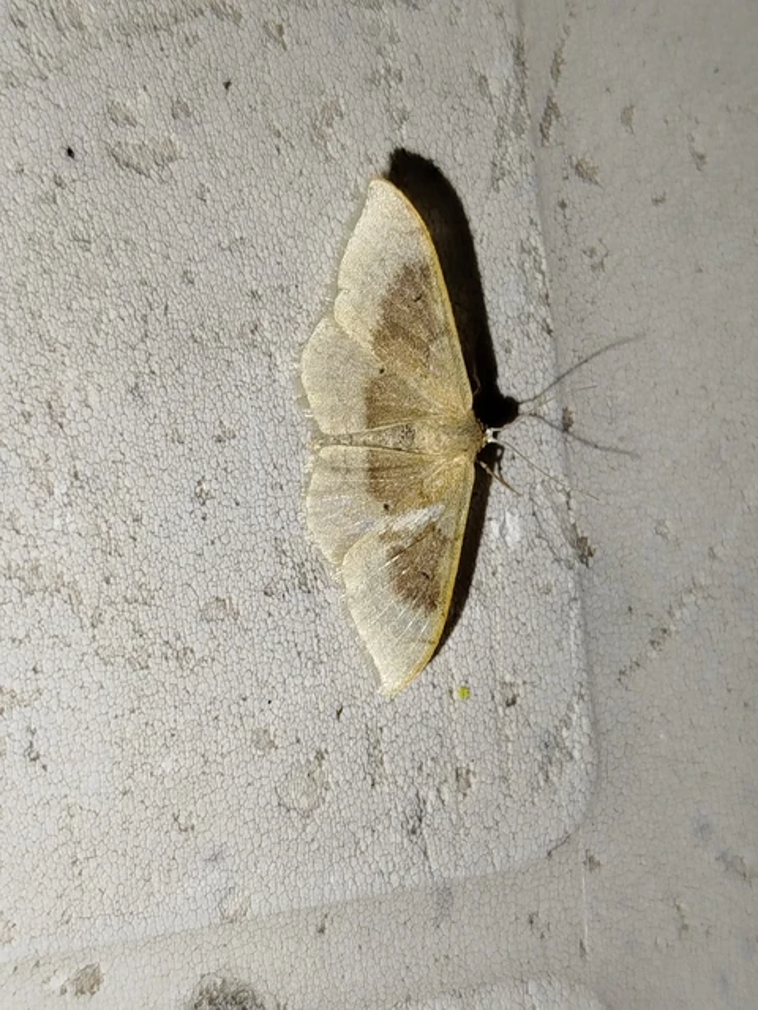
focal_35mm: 62
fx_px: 1810
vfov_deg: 31.2
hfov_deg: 23.7
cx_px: 379
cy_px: 505
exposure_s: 1/50
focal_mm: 5.31
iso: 64
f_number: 1.7
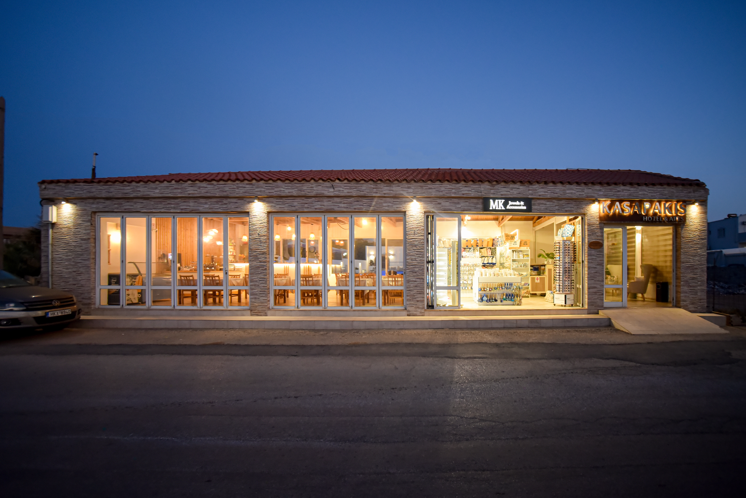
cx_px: 373
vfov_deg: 77.4
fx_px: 311
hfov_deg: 100.4
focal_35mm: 15
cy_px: 249
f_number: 4
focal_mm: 15
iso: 1600
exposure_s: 1/80
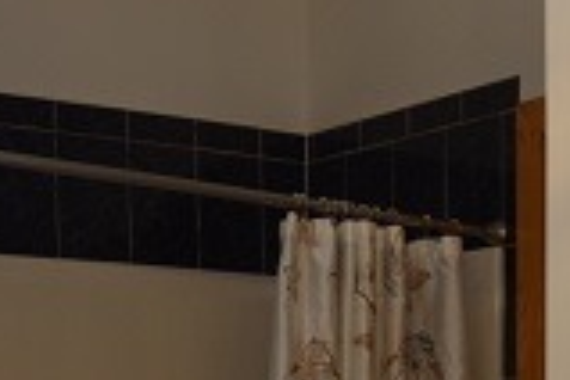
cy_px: 685
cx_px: 366
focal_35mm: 102
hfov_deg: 20.0
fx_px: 1615
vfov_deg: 12.3
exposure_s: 1/125
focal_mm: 18
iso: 400
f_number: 5.6
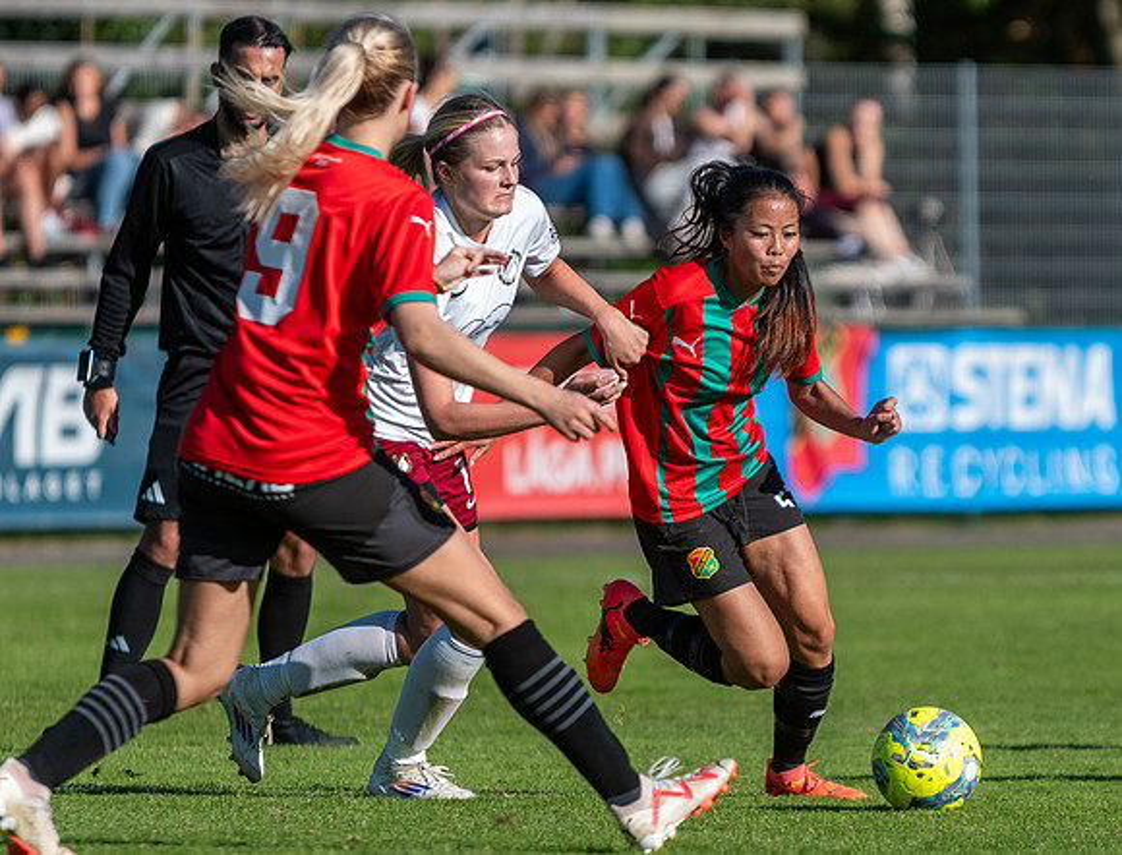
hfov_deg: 3.4
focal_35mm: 572
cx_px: 777
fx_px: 18662
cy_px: 509
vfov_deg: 2.6
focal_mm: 200
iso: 160
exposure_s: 1/2000
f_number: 3.2
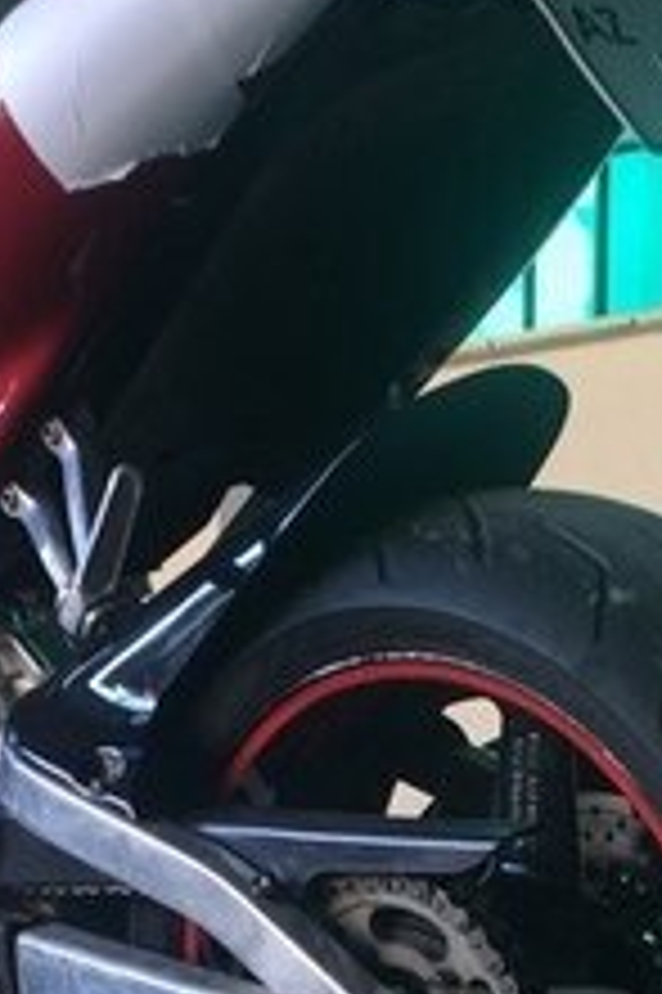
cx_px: 639
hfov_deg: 14.9
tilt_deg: -0.2
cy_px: 1055
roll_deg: -1.9
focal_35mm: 90
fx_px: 2486
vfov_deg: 21.6
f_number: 2.2
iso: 40
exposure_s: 1/50
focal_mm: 4.15
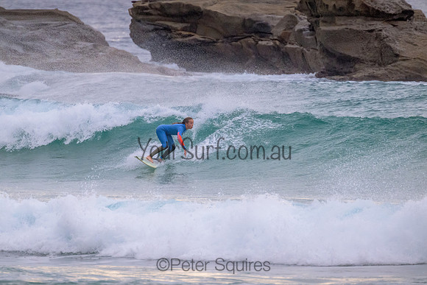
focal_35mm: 800
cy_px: 142
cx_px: 214
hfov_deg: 2.6
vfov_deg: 1.7
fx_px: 9491
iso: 5600
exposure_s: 1/320
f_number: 11
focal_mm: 800
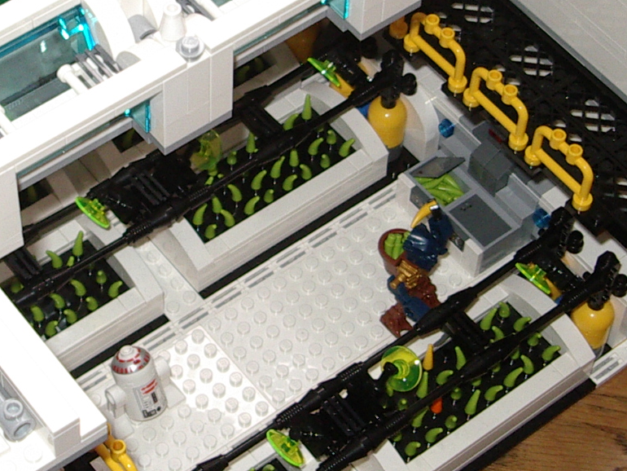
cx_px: 178
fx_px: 1957
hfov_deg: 18.1
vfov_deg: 13.7
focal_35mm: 108
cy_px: 101
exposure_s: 1/60
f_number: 3
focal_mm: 7.8
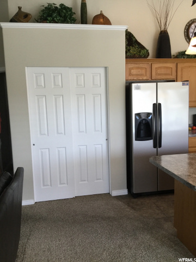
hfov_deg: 45.4
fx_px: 234
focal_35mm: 31
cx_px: 98
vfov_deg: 58.4
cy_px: 131
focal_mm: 3.3
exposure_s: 1/30
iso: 25
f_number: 2.4
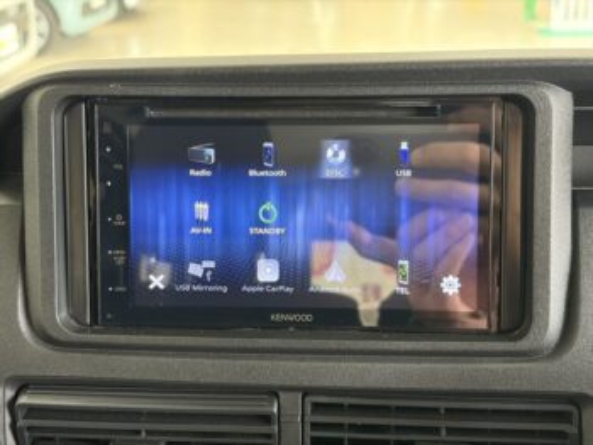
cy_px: 222
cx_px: 296
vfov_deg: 28.1
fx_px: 891
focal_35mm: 52
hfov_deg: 36.8
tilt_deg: -19.4
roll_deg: +1.8
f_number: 1.6
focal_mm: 5.96
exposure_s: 1/40
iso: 250
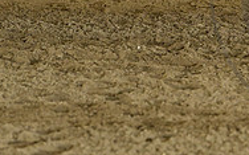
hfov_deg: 3.3
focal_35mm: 630
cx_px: 366
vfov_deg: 2.1
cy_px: -10
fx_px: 4270
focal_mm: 200
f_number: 6.3
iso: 5000
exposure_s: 1/200
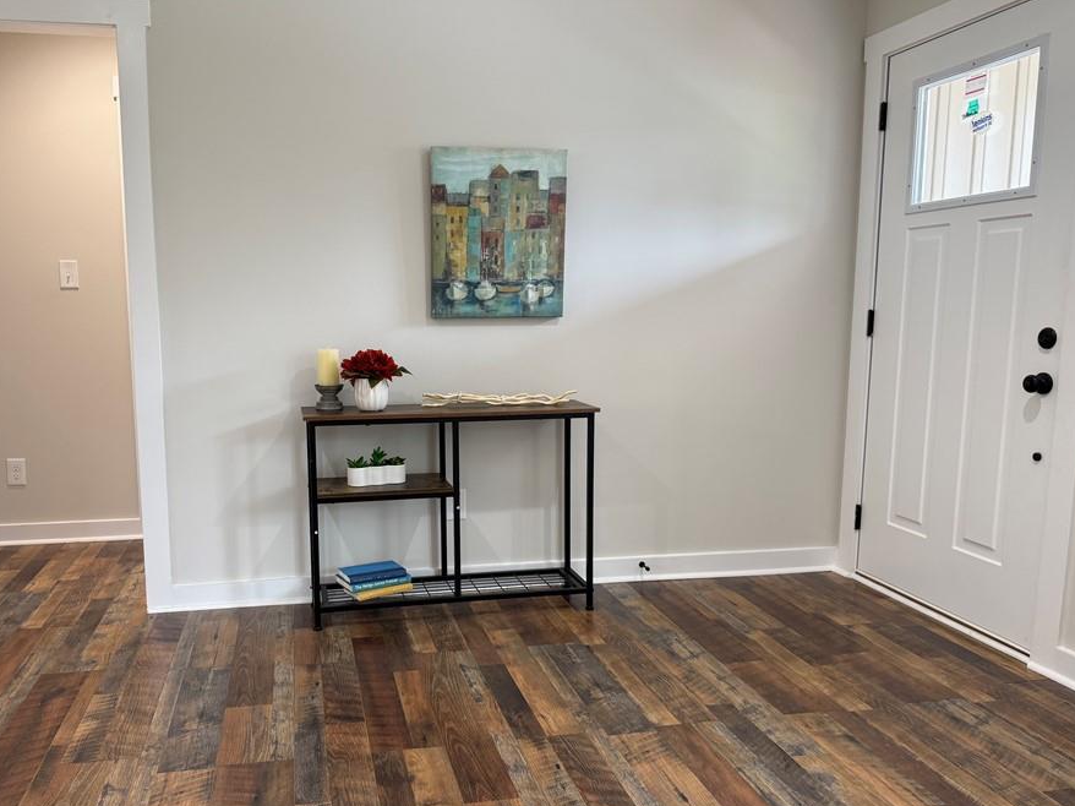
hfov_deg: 63.2
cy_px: 429
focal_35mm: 28
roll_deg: +0.2
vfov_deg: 49.7
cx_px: 462
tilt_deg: -7.3
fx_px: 869
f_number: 1.78
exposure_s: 1/120
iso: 200
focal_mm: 6.76
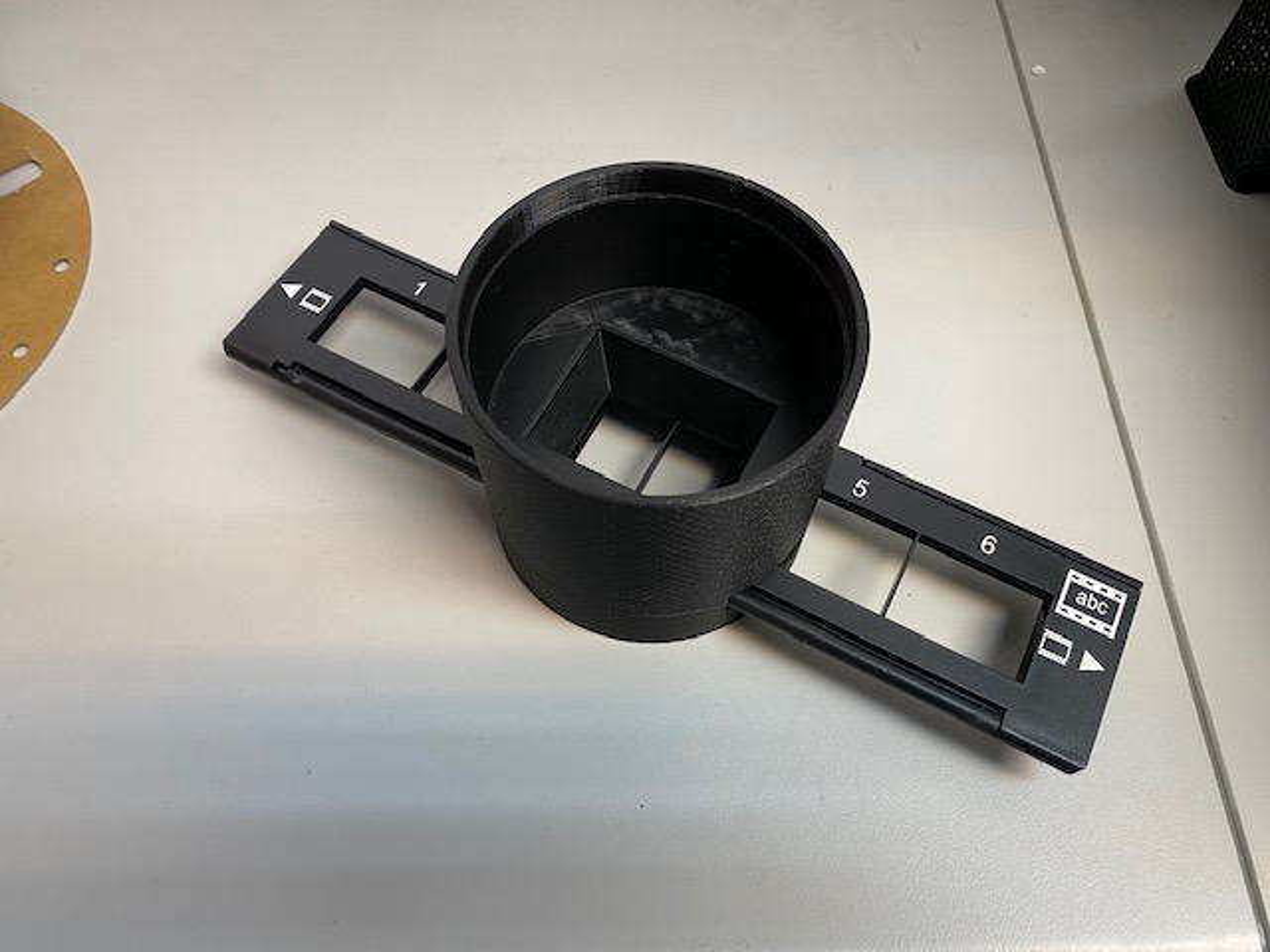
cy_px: 476
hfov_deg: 67.3
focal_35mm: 26
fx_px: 954
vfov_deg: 53.1
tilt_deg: -61.3
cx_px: 635
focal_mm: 4.25
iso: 100
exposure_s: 1/50
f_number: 1.8
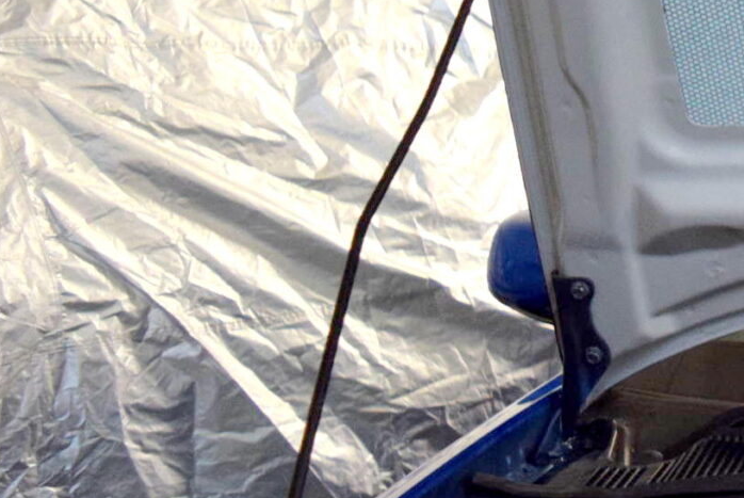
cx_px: 1307
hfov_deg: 17.2
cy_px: -140
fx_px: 2048
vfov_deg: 13.4
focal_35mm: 99
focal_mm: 18
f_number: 3.5
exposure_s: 1/60
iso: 1600
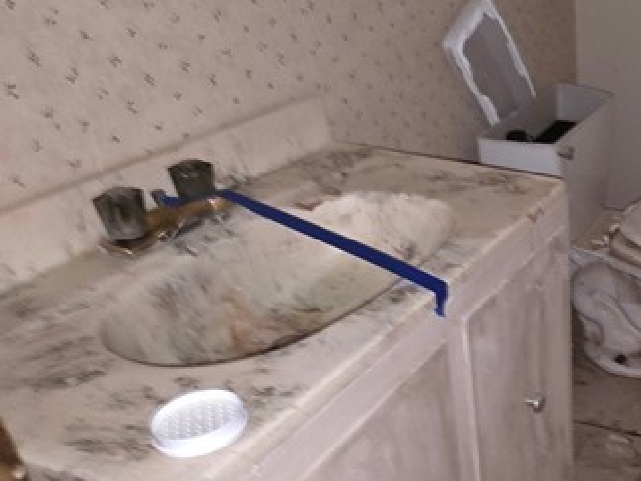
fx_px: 759
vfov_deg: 35.2
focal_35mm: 41
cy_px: 246
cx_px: 726
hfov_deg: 37.3
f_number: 1.9
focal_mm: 2.2
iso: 2500
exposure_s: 1/8
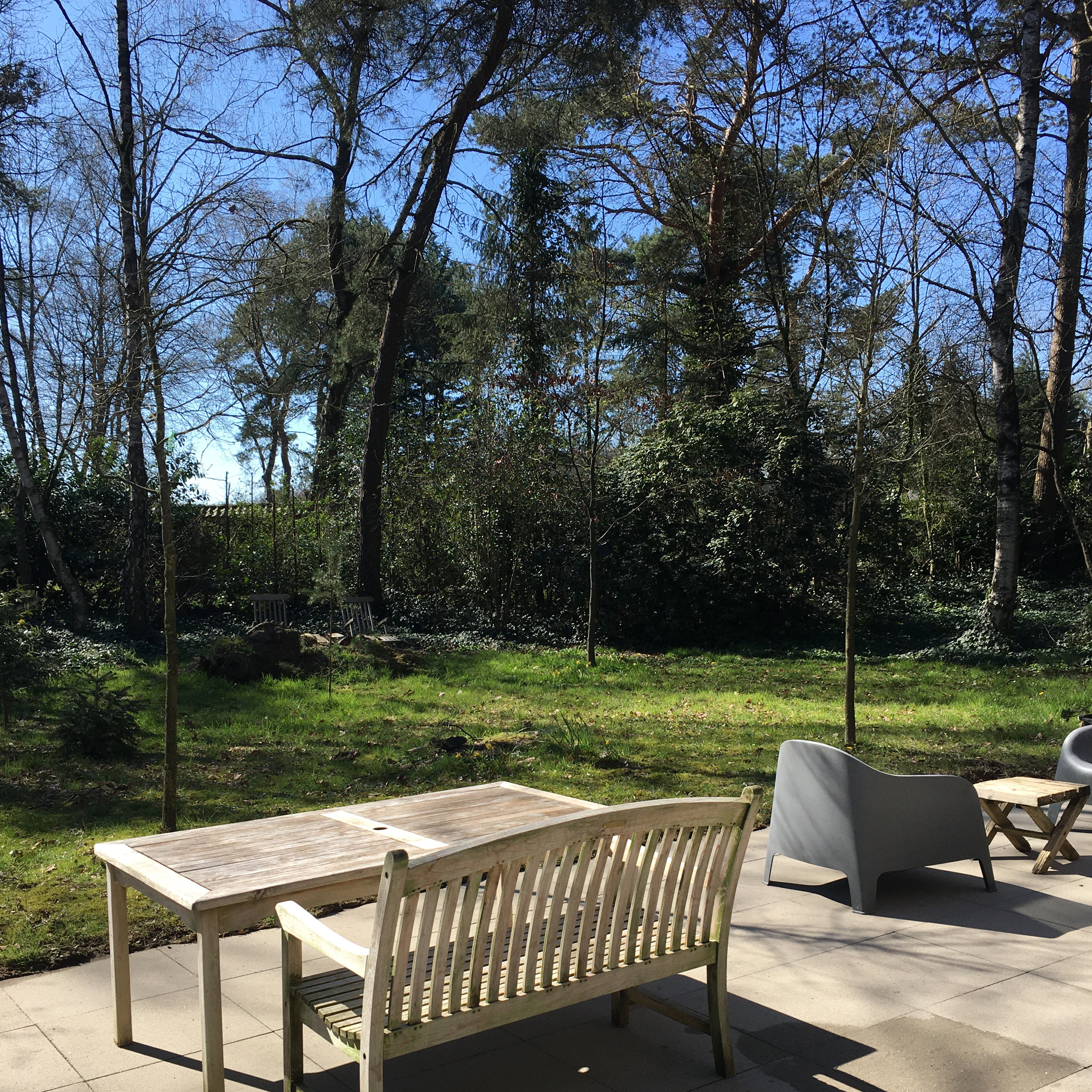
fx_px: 1249
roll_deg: +1.1
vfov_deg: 46.8
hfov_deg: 47.2
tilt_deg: -4.7
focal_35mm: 35
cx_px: 555
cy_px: 680
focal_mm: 4.15
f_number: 2.2
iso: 25
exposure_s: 1/818
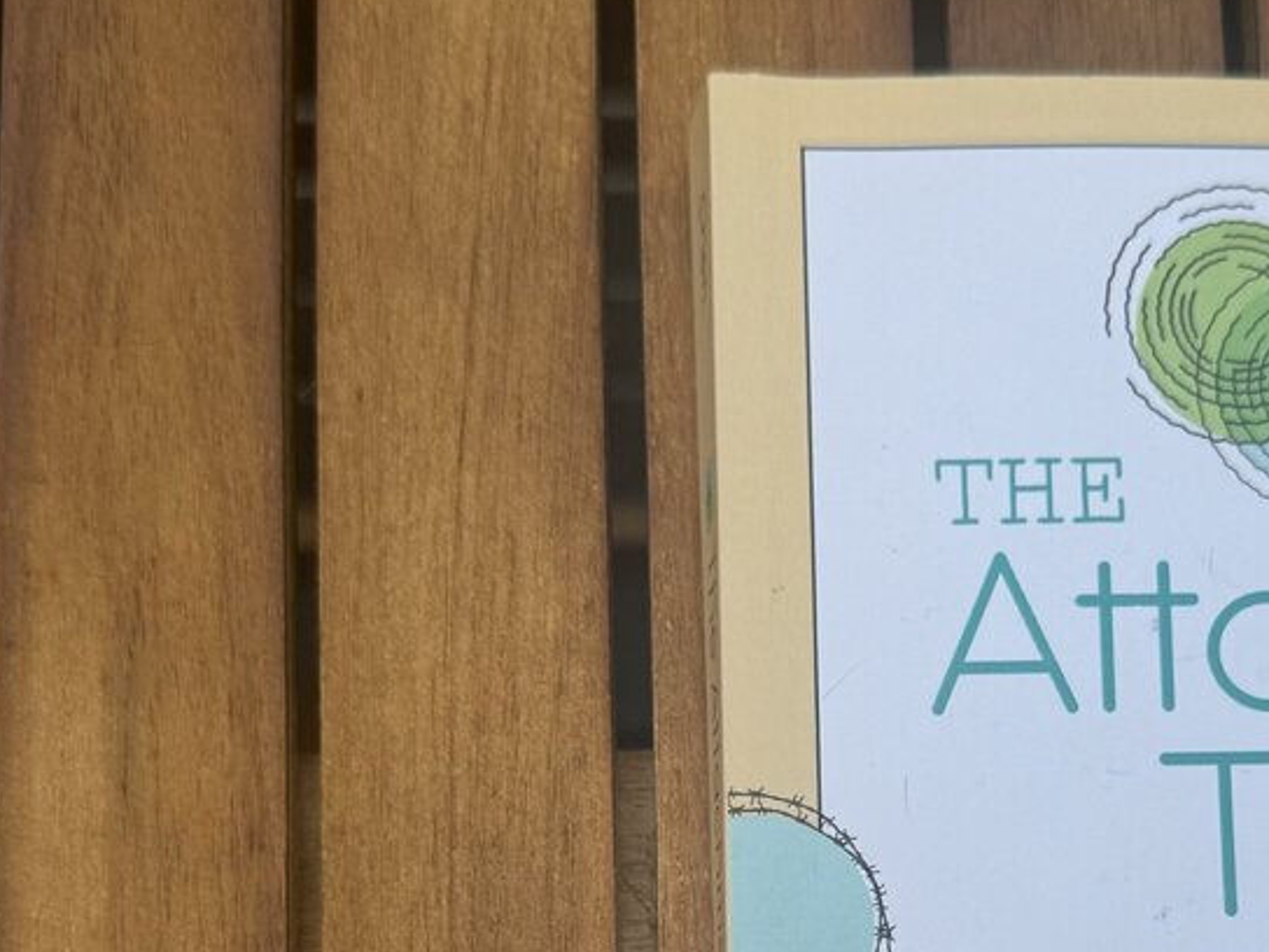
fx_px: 2310
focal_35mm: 63
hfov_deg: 30.4
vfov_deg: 22.0
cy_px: 1049
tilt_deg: -81.6
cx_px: 905
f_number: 1.78
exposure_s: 1/1524
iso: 80
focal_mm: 6.76
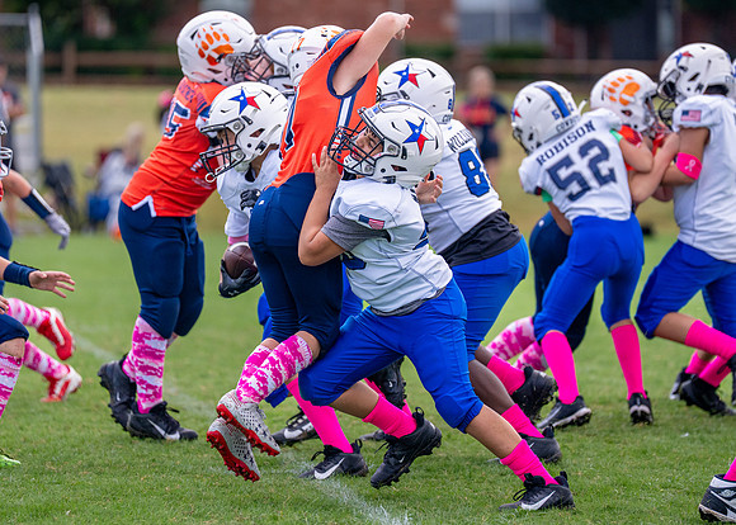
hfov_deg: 7.4
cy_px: 207
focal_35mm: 274
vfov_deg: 5.3
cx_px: 349
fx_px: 5720
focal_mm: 200
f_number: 2.8
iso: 400
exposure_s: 1/3200
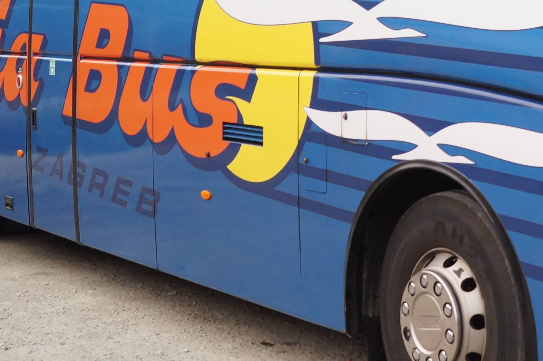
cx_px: 583
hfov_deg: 23.9
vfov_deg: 16.8
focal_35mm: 80
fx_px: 1206
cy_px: 26
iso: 500
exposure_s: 1/640
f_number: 5.6
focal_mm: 18
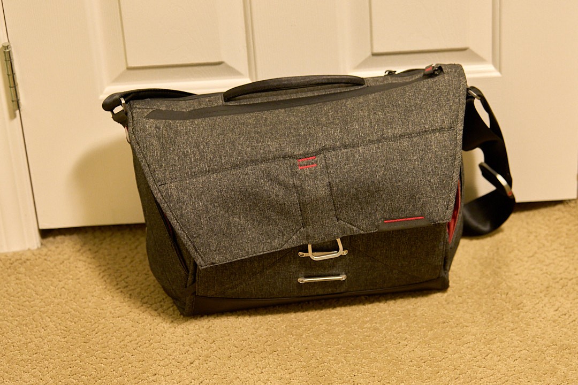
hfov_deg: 28.8
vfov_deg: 19.5
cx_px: 289
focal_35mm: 70
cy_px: 192
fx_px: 1124
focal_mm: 70
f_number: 2.8
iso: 1000
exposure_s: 1/25
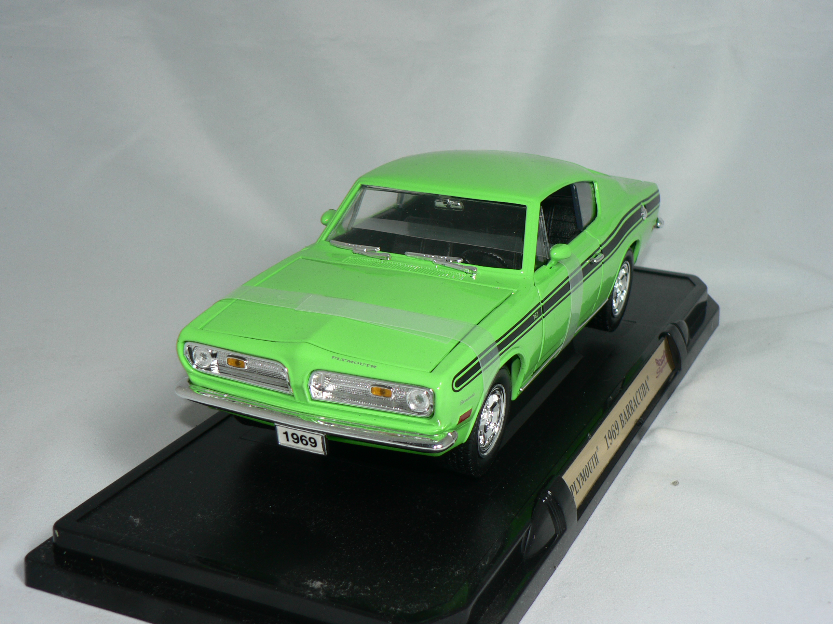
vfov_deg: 27.5
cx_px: 416
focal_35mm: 53
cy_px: 312
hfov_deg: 36.2
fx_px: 1275
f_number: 2.8
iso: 80
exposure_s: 1/60
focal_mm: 8.8
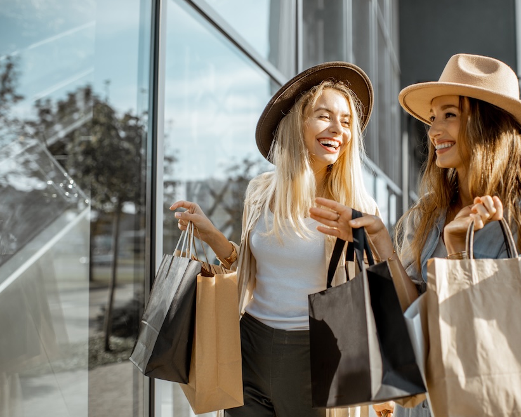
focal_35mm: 40
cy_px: 210
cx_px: 313
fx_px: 617
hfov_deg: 45.5
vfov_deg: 37.3
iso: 200
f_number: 2.2
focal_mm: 35
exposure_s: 1/2000
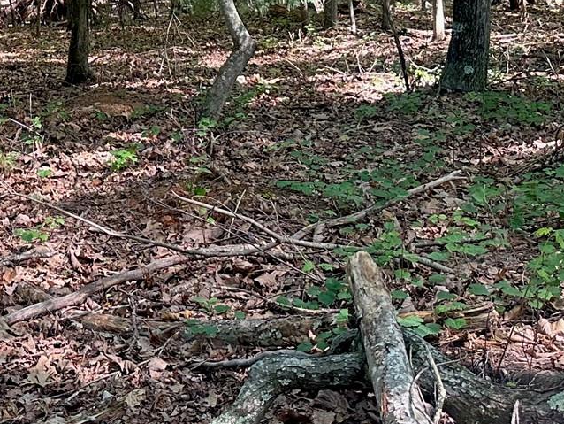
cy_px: -116
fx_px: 1255
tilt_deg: -4.4
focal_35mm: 77
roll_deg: +0.2
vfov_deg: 18.0
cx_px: -49
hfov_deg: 23.8
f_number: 1.78
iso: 160
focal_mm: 6.86
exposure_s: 1/121
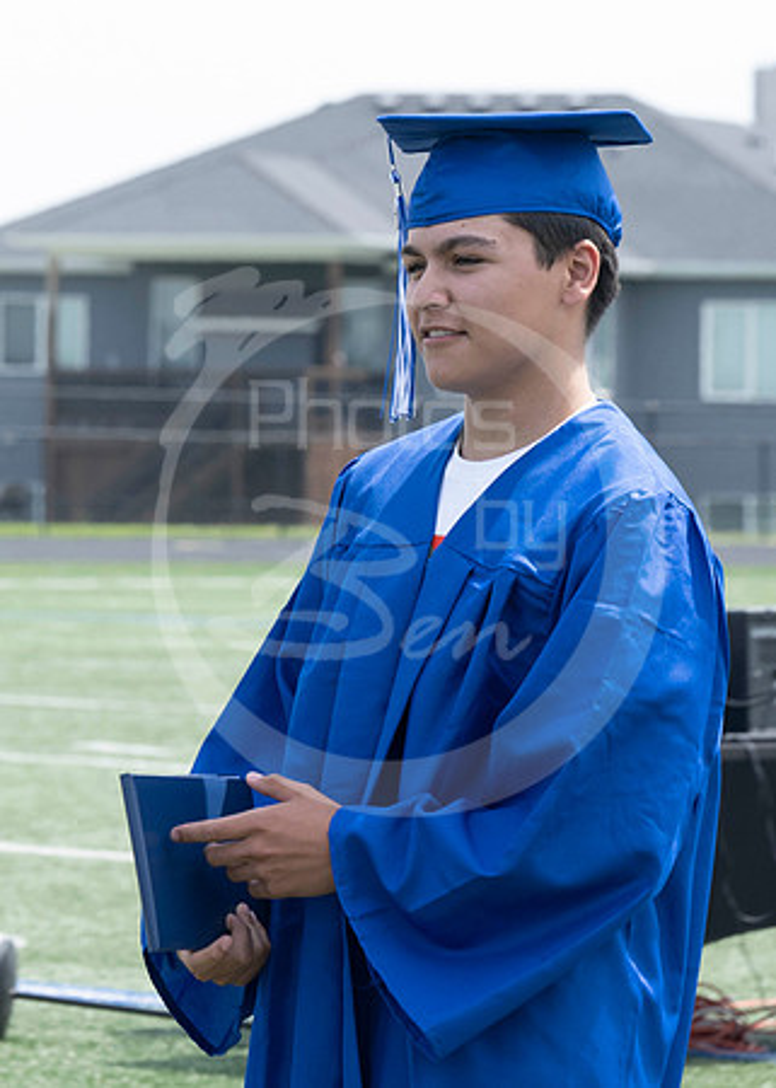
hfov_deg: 5.0
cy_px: 255
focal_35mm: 286
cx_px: -18
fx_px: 8824
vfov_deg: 7.0
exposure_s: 1/250
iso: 200
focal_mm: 110
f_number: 7.1
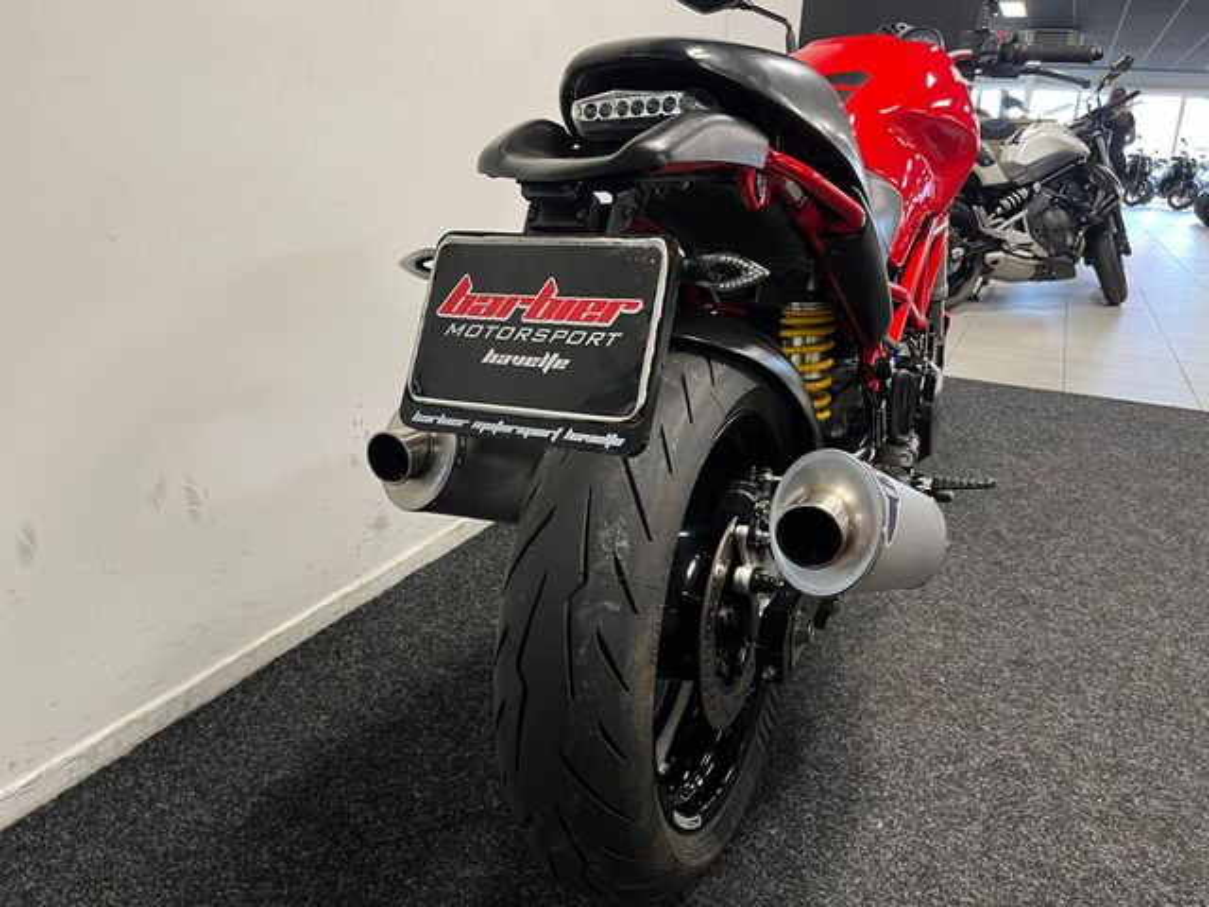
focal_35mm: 26
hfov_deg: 67.3
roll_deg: -1.9
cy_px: 454
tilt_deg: -19.4
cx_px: 604
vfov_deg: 53.1
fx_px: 908
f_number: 1.6
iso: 160
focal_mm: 5.1
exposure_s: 1/50
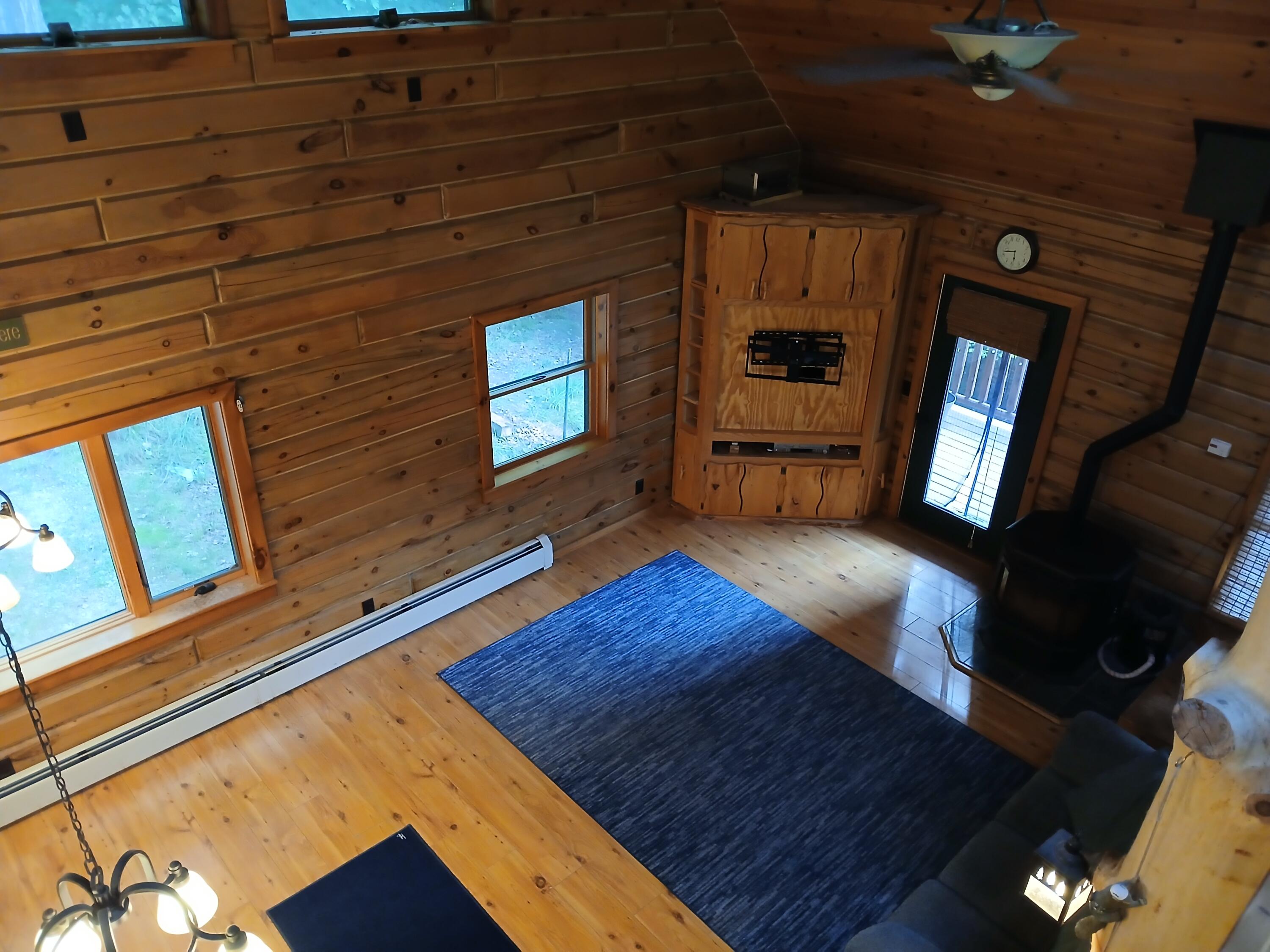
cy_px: 476
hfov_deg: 67.3
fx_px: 954
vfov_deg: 53.1
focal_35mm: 26
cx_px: 635
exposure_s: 1/24
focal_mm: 3.98
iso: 320
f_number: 1.8
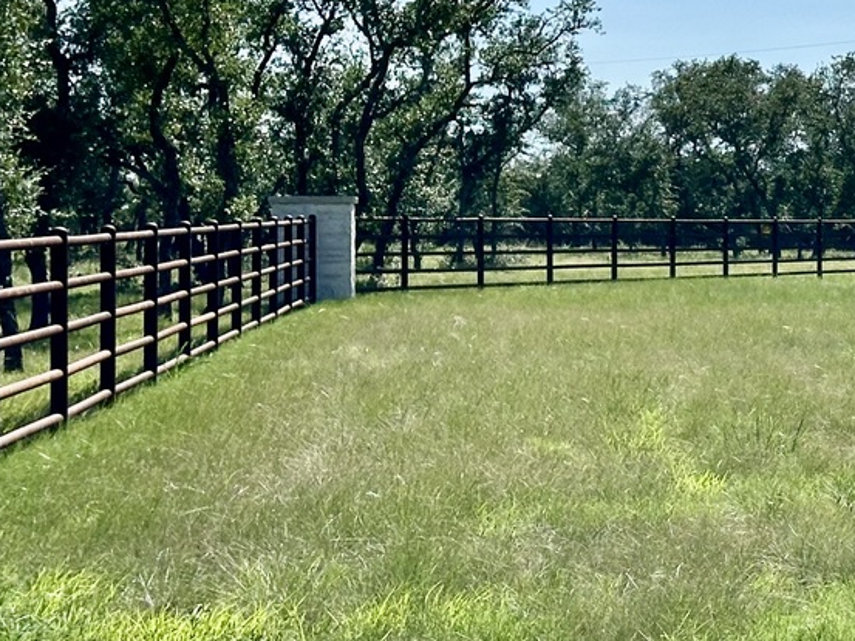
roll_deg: +0.2
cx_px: 1065
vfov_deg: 11.9
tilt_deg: -0.2
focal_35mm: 125
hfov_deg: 15.1
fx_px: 3088
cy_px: 229
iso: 64
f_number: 1.78
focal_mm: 6.86
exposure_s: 1/6623
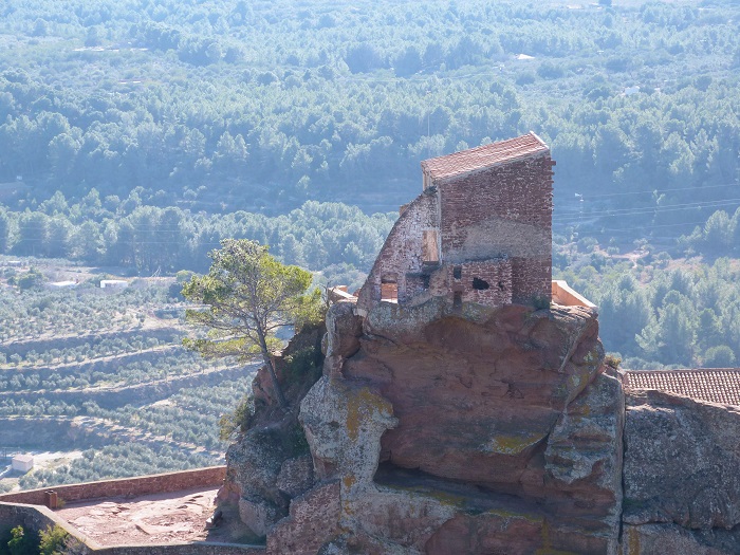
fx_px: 3121
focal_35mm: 146
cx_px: 370
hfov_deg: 13.5
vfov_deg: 10.2
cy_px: 278
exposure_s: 1/160
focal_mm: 26.3
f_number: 4
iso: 80
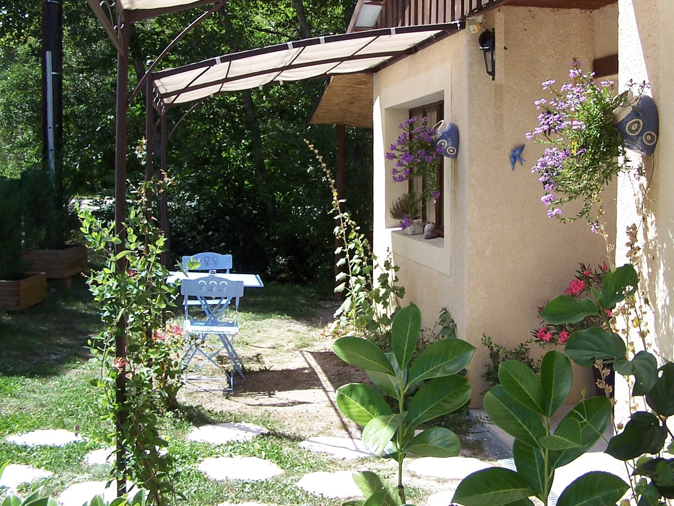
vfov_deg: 37.7
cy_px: 253
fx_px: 740
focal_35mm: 38
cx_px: 337
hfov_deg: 49.0
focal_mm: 6.3
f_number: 2.8
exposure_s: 1/350
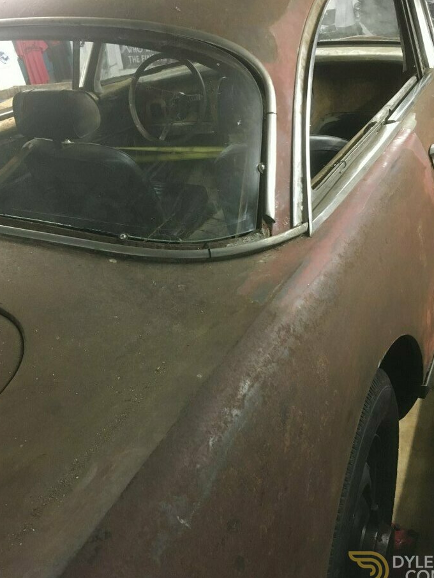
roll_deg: +7.9
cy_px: 276
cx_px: 211
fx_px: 535
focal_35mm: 32
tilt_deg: -28.6
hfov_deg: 44.2
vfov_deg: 56.8
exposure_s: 1/20
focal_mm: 4.15
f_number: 2.2
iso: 200
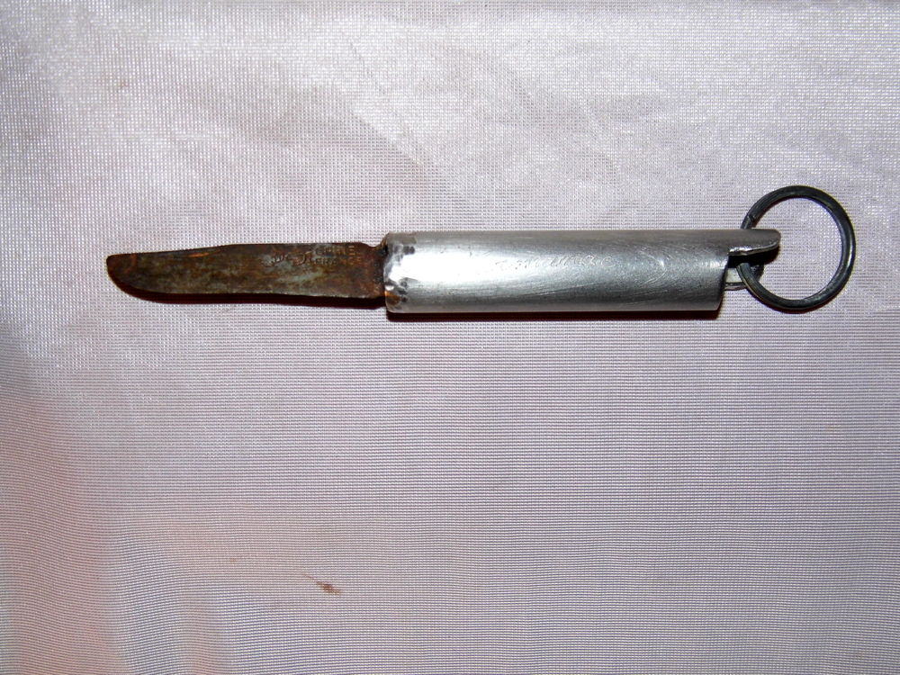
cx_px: 450
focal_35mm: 43
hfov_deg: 43.9
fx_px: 1118
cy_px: 338
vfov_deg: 33.6
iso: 100
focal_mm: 7.7
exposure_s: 1/60
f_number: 3.5
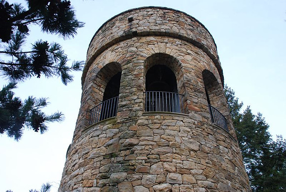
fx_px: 263
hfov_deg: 57.1
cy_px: 96
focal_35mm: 33
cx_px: 143
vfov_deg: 40.1
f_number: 8
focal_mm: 22
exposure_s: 1/80
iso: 200
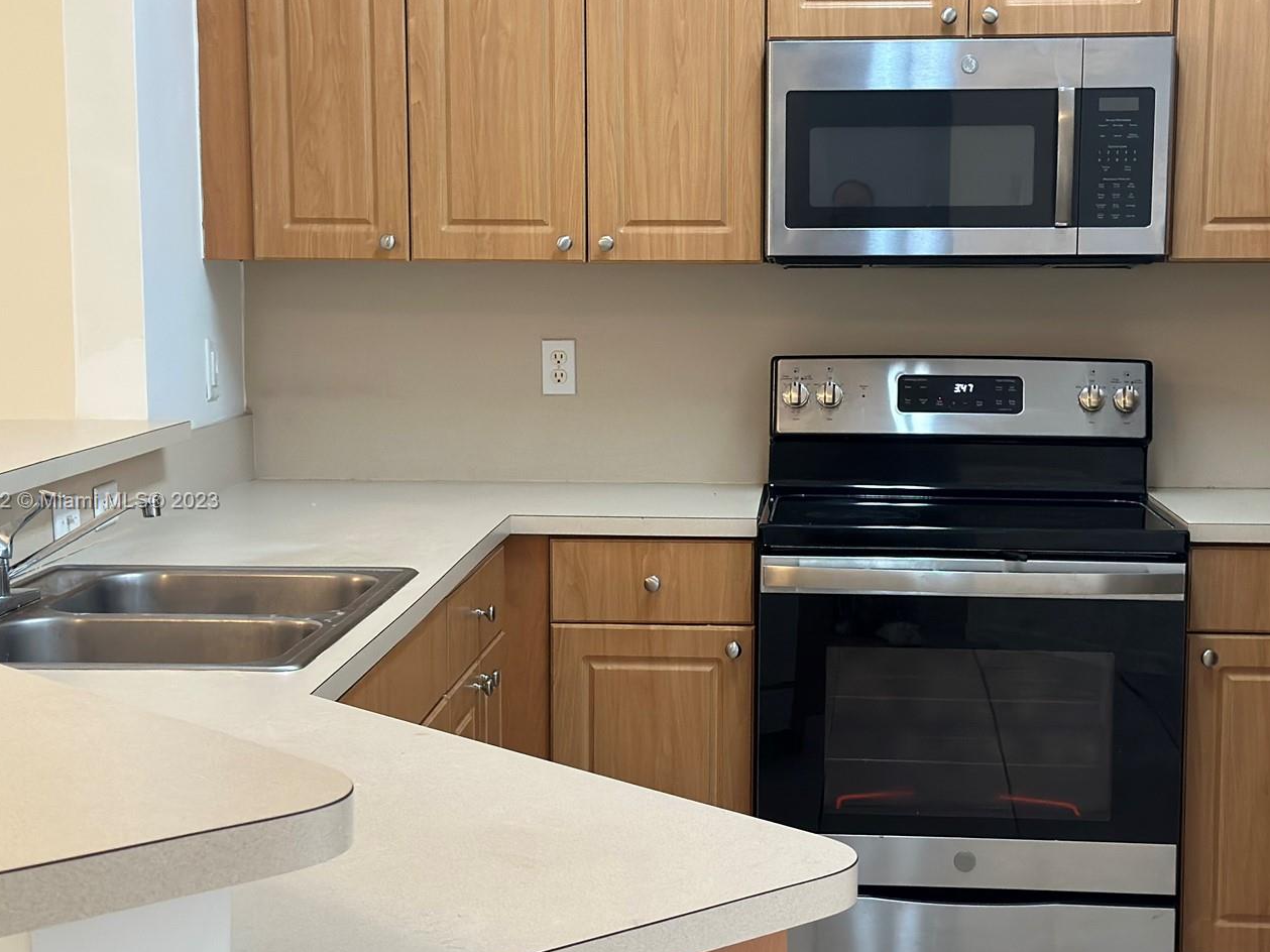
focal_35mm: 61
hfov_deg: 31.7
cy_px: 502
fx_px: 2238
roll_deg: -0.2
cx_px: 703
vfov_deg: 24.0
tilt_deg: -7.0
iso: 320
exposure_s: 1/60
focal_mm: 6.86
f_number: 1.78
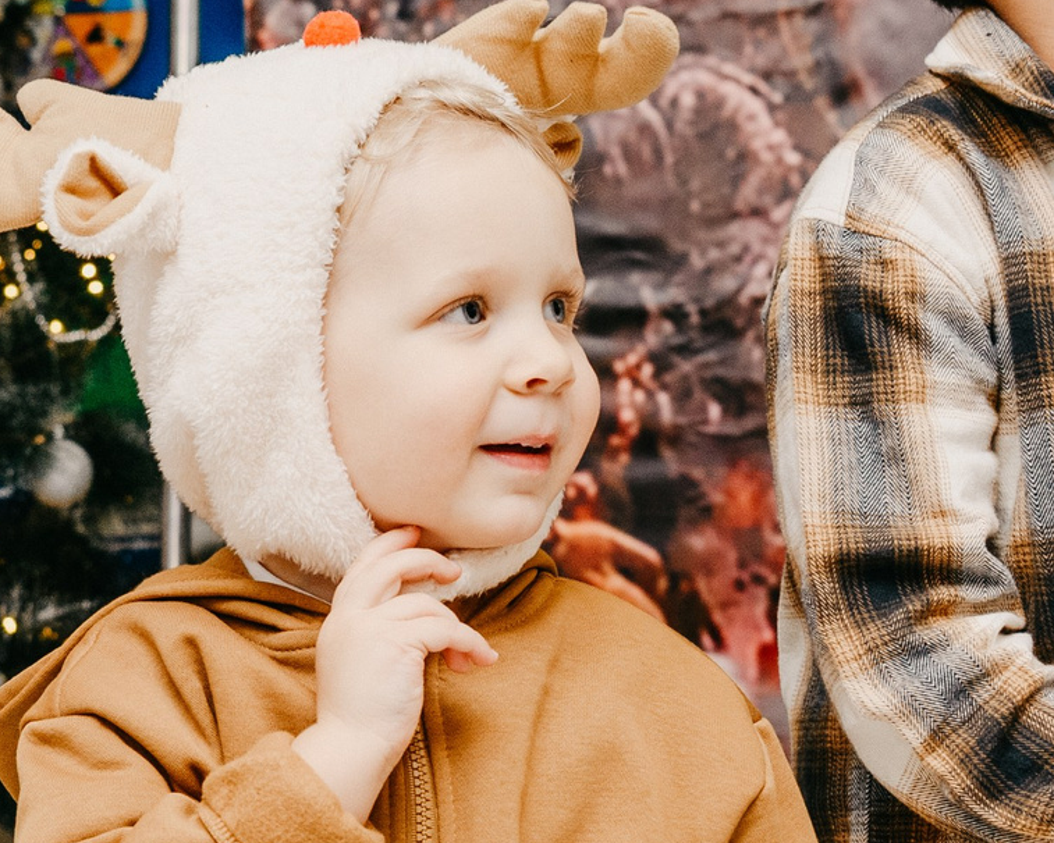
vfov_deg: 11.6
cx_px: 332
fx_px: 4150
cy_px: 498
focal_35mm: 133
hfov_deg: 14.4
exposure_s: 1/160
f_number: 5
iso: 320
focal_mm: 36
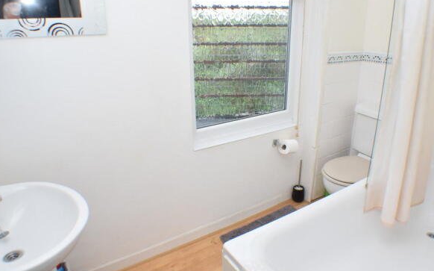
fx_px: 366
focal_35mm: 31
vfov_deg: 40.5
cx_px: 237
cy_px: 129
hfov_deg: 61.2
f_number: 7.1
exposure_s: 1/200
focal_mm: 18
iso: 400
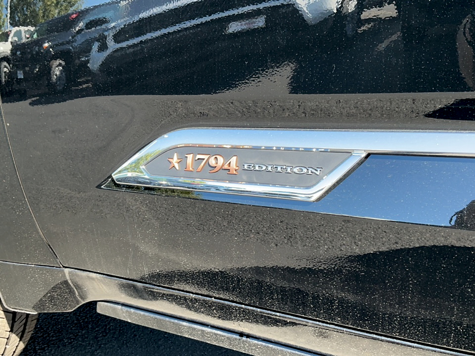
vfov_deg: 46.8
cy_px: 178
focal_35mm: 30
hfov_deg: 60.0
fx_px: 412
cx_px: 238
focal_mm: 3
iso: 16
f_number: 1.8
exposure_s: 1/129
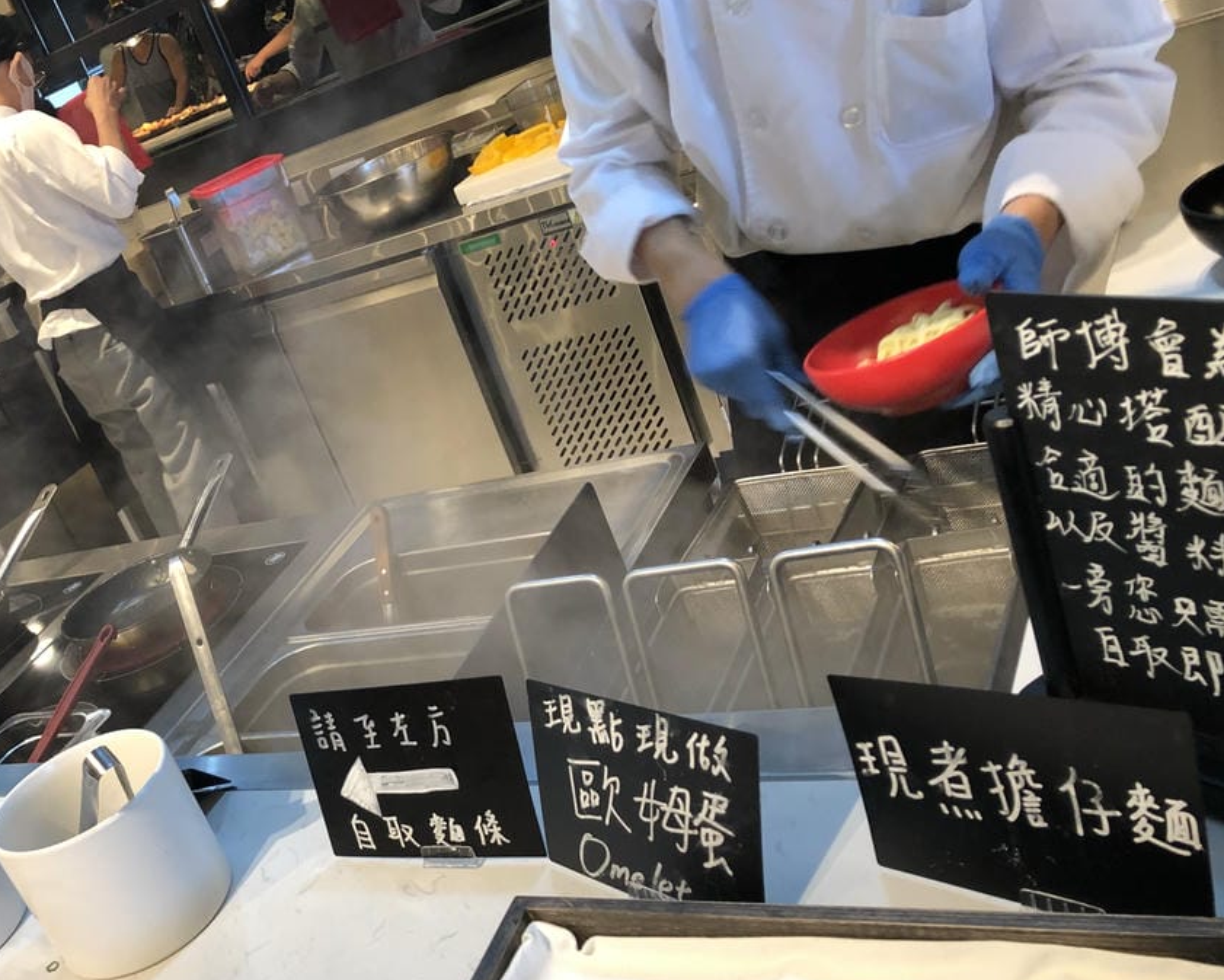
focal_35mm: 39
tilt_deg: -22.7
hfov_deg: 45.7
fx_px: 1413
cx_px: 354
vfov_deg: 38.1
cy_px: 580
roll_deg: +25.5
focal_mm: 3.99
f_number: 1.8
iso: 40
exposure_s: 1/17
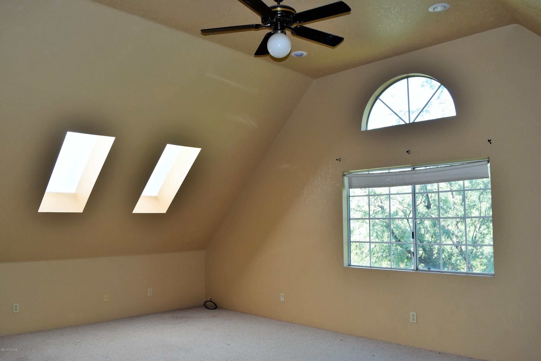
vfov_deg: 47.9
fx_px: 406
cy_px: 180
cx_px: 270
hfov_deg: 67.4
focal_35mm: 27
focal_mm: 18
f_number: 5.6
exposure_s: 1/125
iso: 360
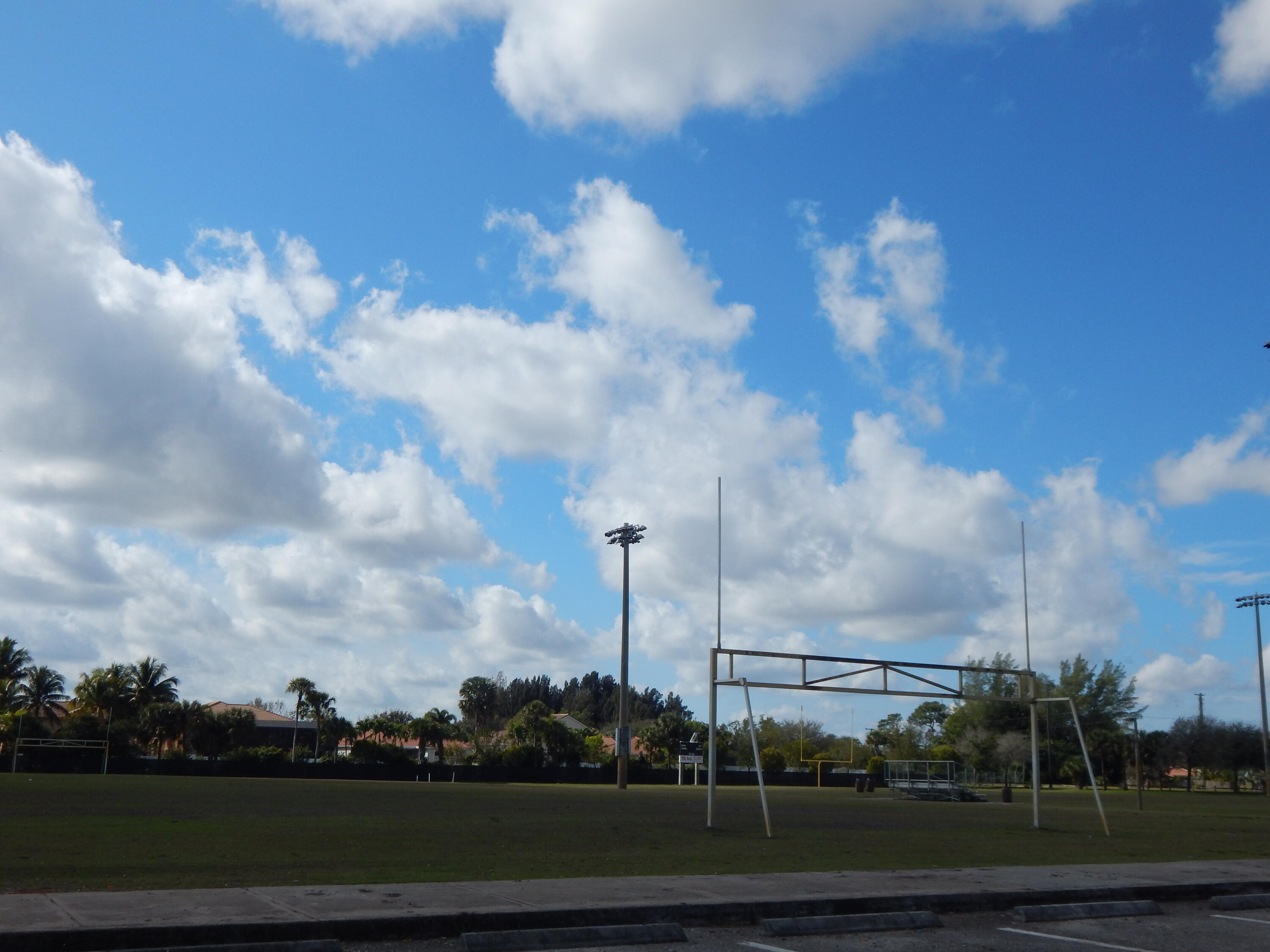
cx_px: 635
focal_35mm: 38
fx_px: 1394
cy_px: 476
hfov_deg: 49.0
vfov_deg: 37.7
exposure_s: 1/800
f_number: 6.9
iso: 125
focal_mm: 6.8
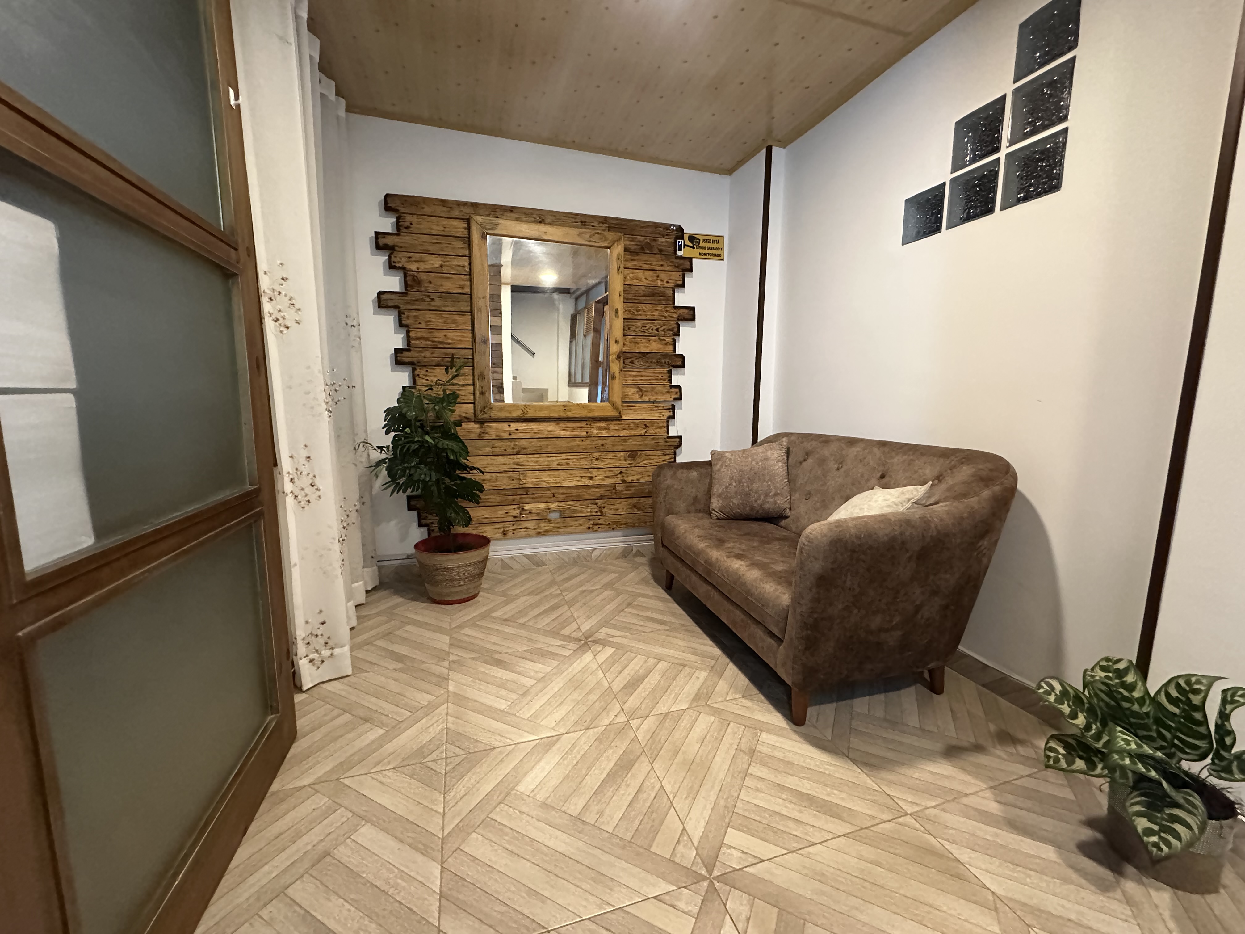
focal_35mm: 14
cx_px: 622
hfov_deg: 102.1
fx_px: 504
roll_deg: -0.8
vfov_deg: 85.7
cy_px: 467
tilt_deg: -7.1
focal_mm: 2.22
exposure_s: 1/60
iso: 640
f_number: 2.2
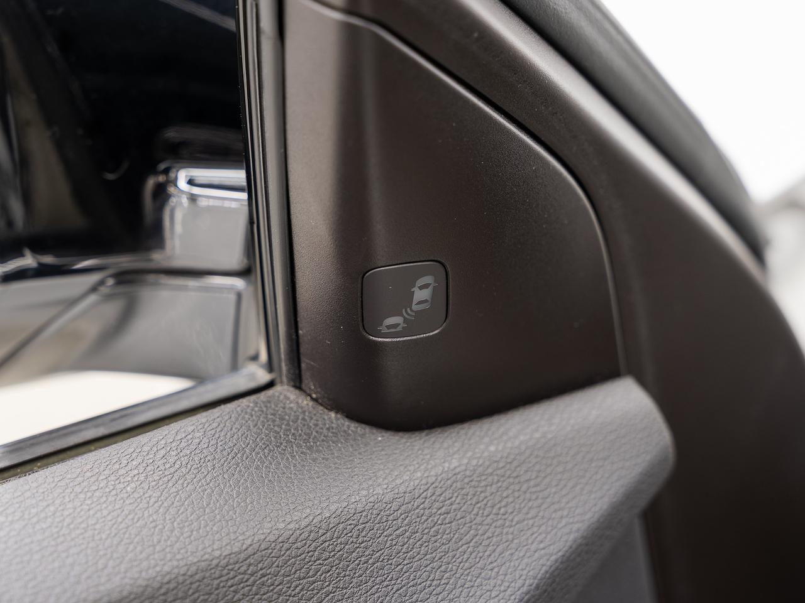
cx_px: 402
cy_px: 290
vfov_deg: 22.2
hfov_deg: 29.4
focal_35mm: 66
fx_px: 1535
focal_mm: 58.7
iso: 100
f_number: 5.6
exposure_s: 1/1.25
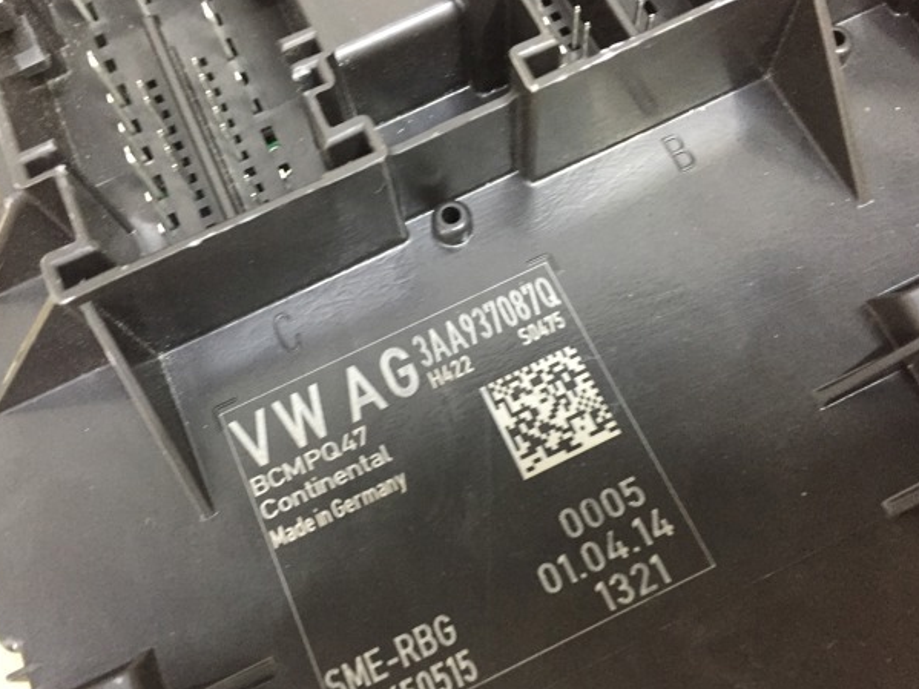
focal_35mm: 31
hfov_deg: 58.3
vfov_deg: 45.4
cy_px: 350
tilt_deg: -71.2
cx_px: 445
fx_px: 823
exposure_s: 1/25
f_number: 2.2
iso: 250
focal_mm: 4.15
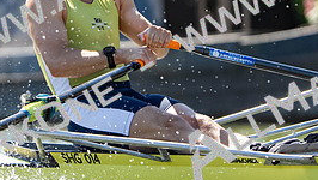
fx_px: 7087
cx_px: 86
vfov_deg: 1.4
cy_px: 73
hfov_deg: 2.6
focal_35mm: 840
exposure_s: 1/2000
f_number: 6.3
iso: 1000
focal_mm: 368
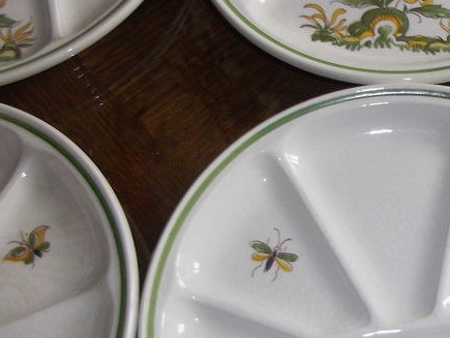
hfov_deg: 30.3
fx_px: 807
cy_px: 199
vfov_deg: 23.7
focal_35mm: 62
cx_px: 370
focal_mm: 4.9
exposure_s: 1/50
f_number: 3.2
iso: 100
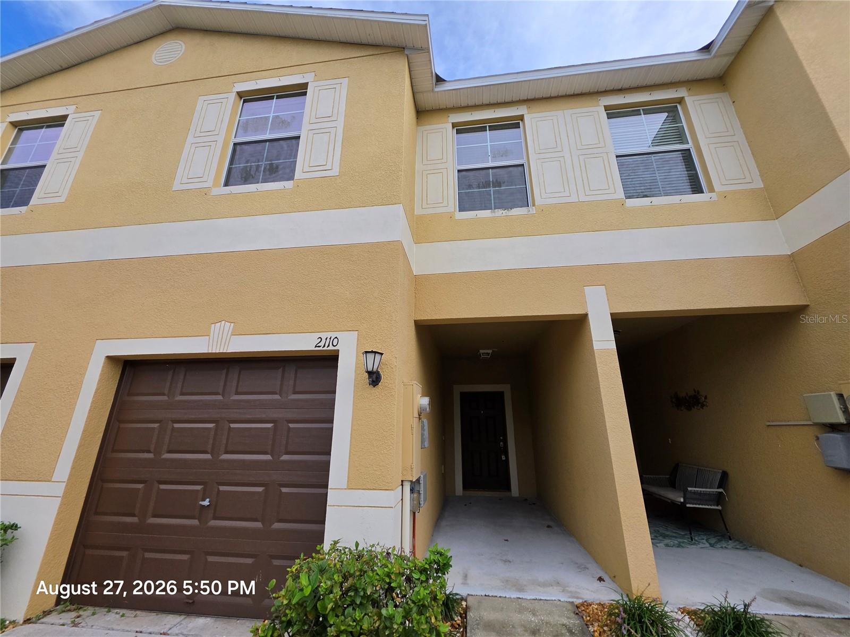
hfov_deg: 106.2
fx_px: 319
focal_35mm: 13
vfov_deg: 89.9
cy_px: 318
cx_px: 425
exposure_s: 1/2000
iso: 80
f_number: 1.9
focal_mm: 2.2
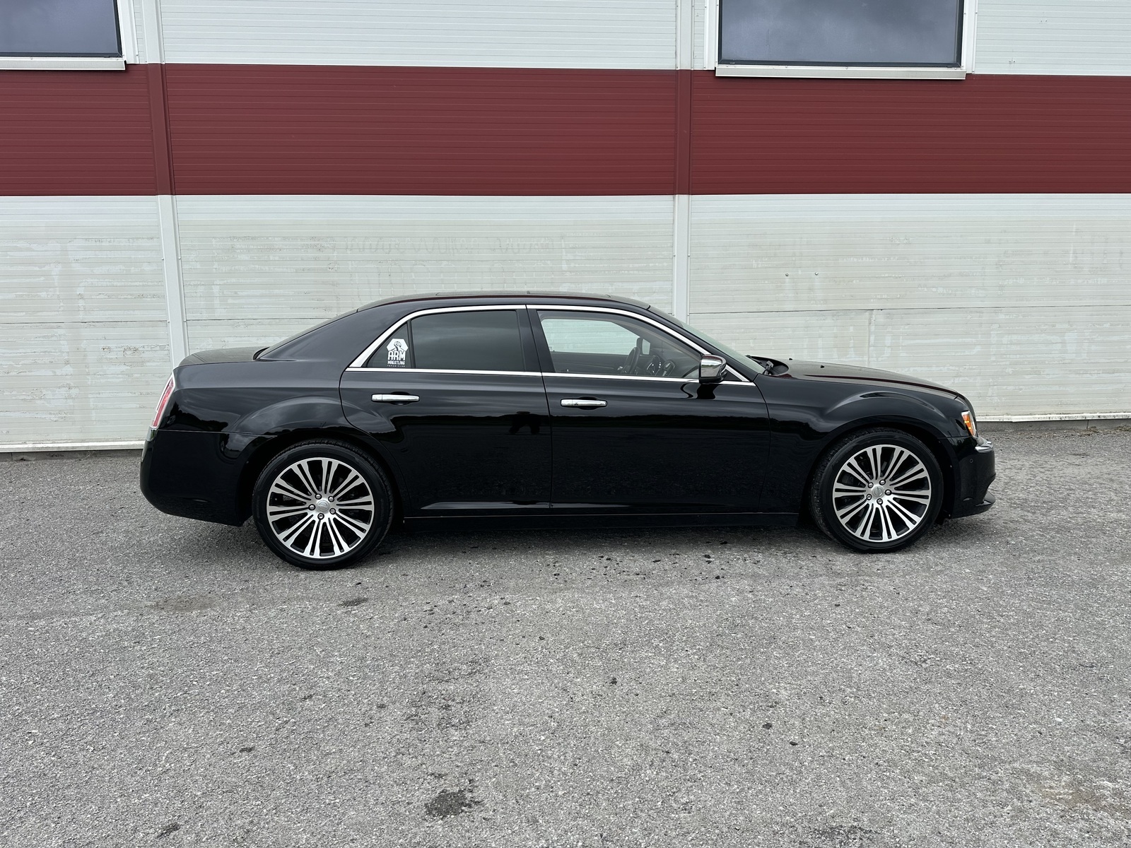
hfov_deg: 71.6
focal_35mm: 24
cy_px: 424
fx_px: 784
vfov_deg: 56.8
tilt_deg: -8.0
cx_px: 566
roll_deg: +0.9
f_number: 1.78
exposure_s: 1/1289
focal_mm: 6.86
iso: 80
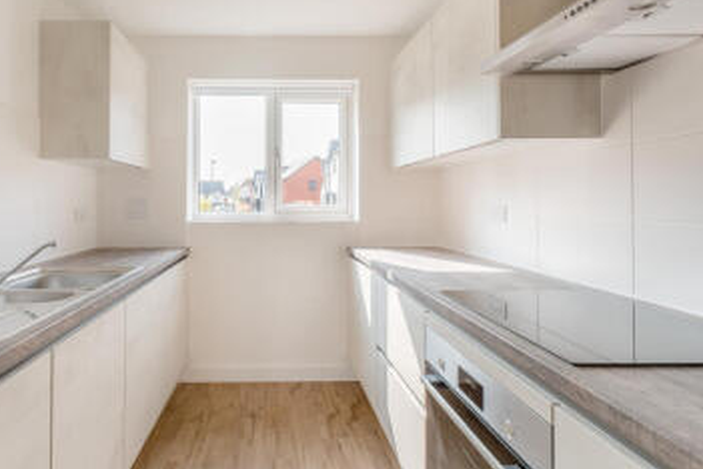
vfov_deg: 64.4
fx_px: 371
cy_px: 211
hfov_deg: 86.3
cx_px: 300
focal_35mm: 19
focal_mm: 14
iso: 200
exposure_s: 1/125
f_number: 8
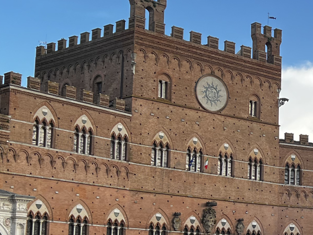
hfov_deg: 21.3
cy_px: 210
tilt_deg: +5.7
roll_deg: -1.0
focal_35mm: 87
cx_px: 346
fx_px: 787
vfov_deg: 16.8
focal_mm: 5.7
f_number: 1.5
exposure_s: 1/1159
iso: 50
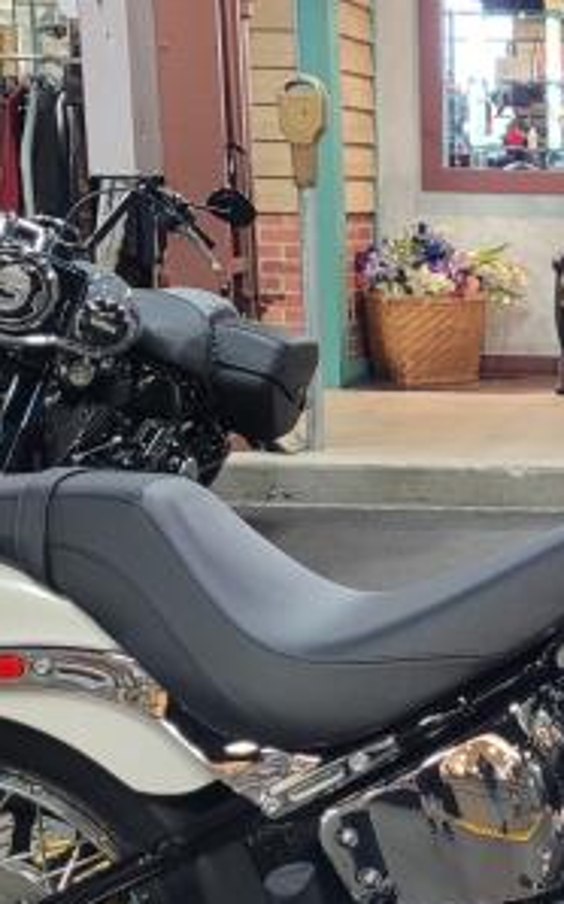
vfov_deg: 27.8
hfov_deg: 16.5
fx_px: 1822
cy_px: 519
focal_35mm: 74
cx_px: 770
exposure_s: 1/40
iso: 200
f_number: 1.8
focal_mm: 5.4
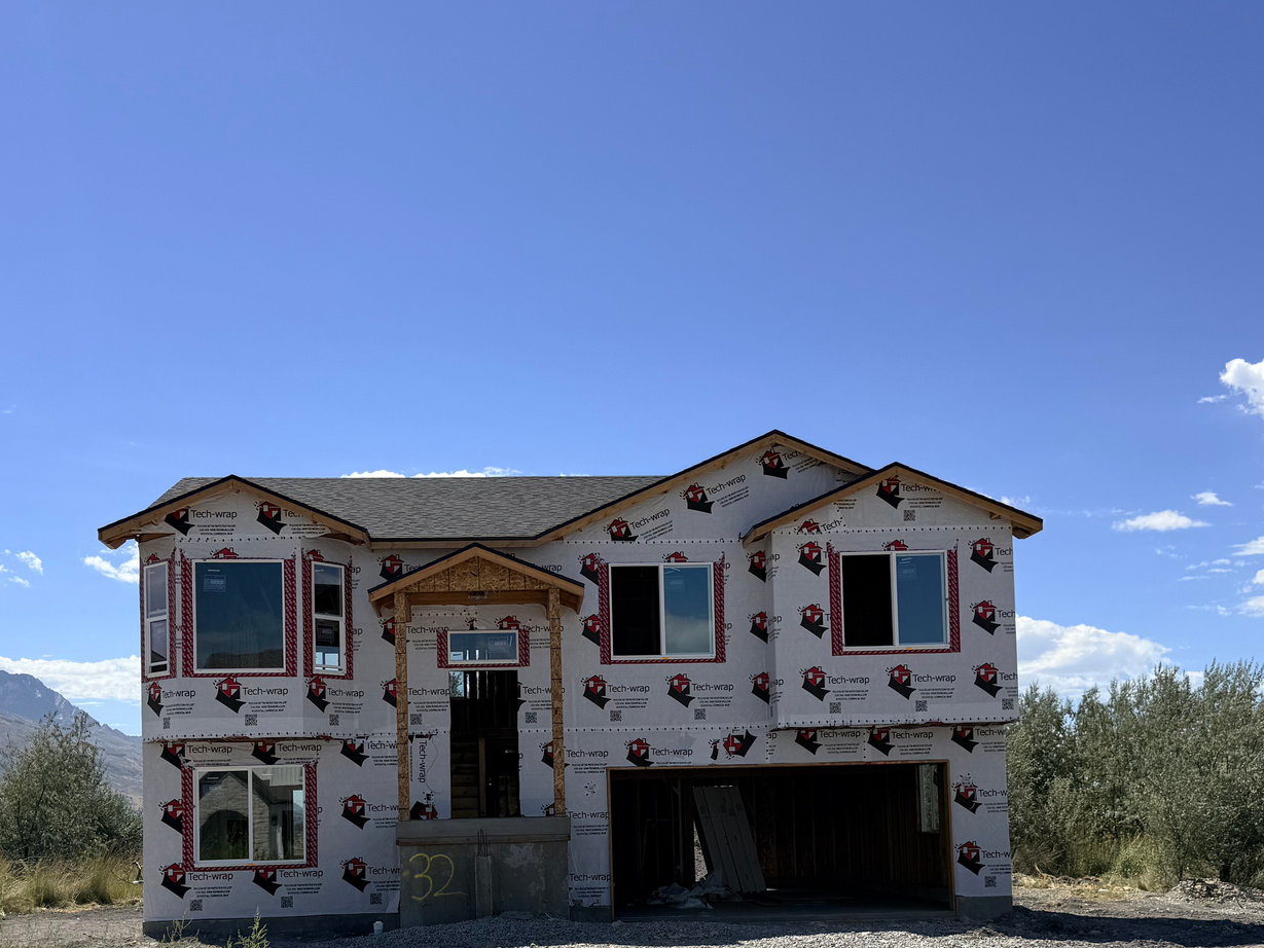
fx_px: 1461
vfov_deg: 34.9
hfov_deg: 46.8
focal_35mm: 40
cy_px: 755
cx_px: 608
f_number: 1.78
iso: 80
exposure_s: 1/8130
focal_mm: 6.76
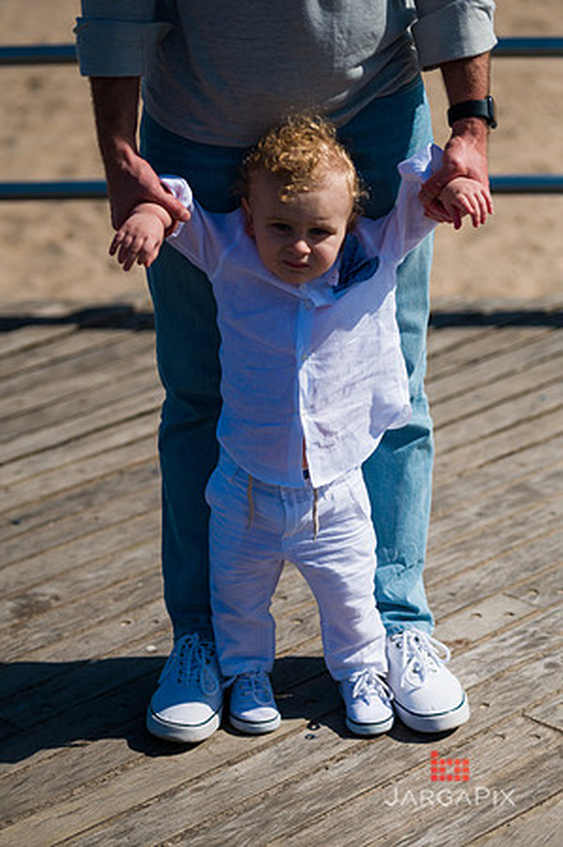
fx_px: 2304
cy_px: 424
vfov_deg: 20.8
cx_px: 282
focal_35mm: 98
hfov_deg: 13.9
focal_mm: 98
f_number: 3.2
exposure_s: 1/6400
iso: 200
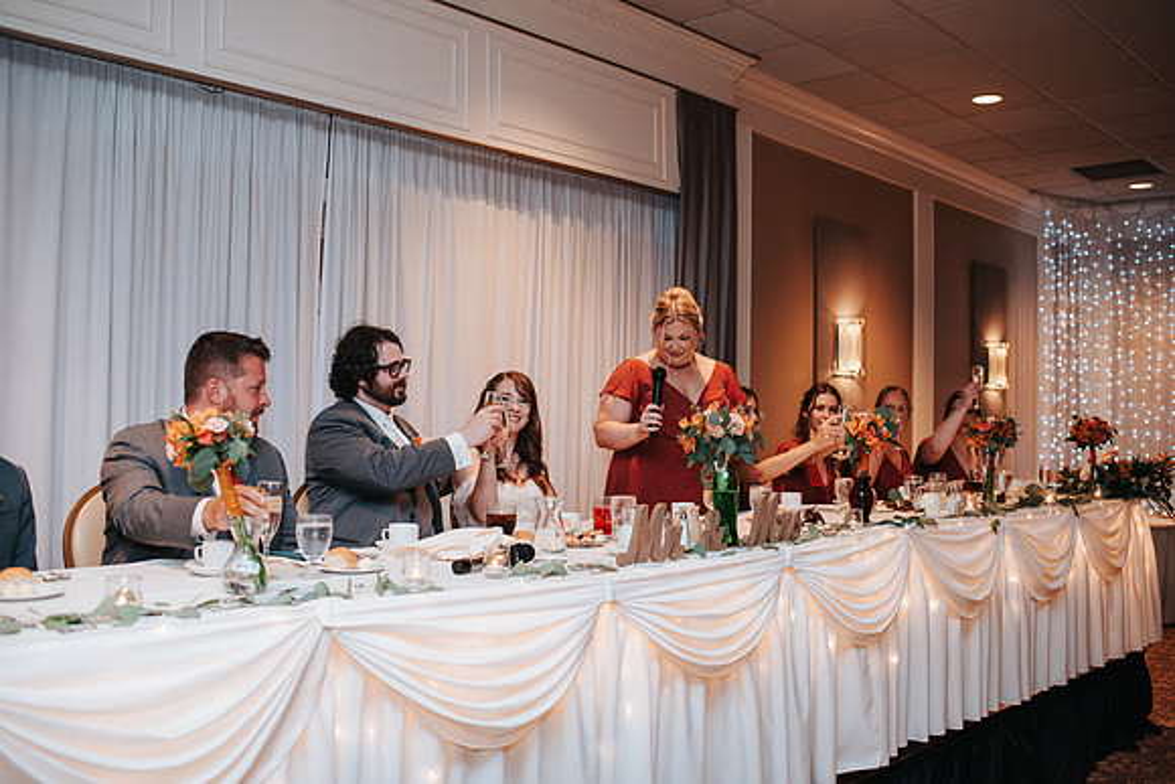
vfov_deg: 37.9
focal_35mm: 35
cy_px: 392
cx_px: 588
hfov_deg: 54.4
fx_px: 1143
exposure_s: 1/160
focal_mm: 35
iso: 900
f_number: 2.8
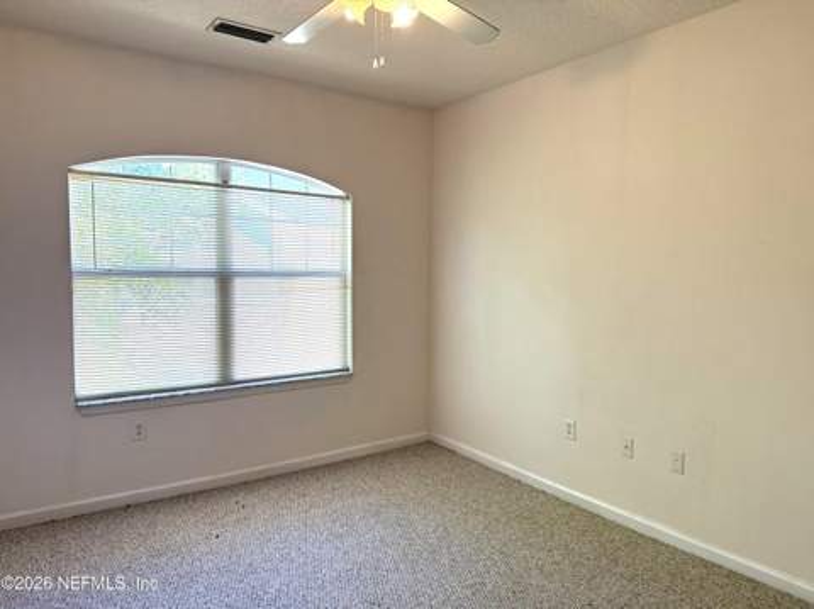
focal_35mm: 24
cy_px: 304
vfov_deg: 56.7
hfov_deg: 71.7
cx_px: 407
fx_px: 564
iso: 100
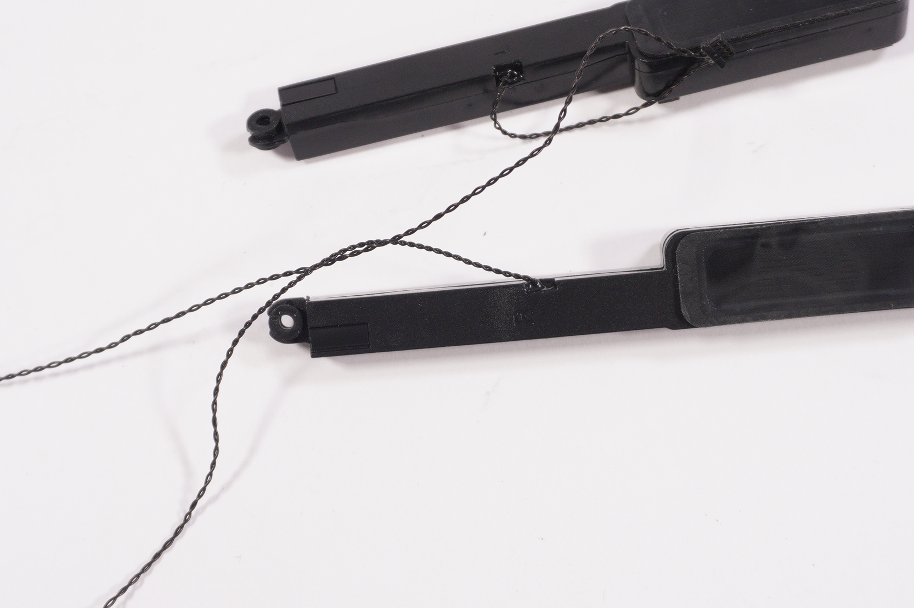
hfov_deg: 31.0
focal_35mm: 65
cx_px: 415
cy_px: 307
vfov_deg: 20.9
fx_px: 1649
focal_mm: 24
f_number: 5.6
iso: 640
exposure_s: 1/250
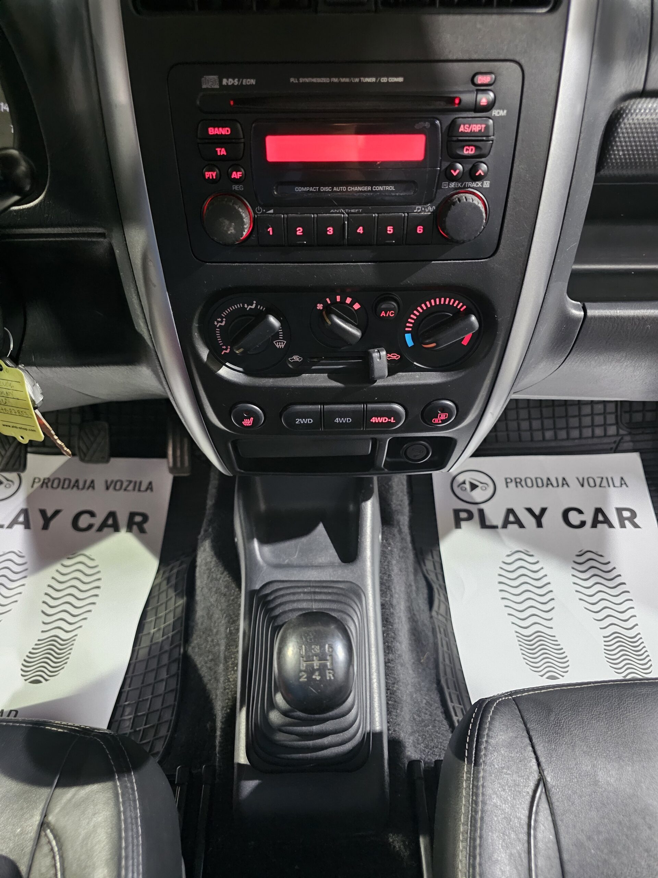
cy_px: 439
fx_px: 583
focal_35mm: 23
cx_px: 329
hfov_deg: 58.9
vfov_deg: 73.9
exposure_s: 1/25
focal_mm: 6.3
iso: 1250
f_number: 1.7
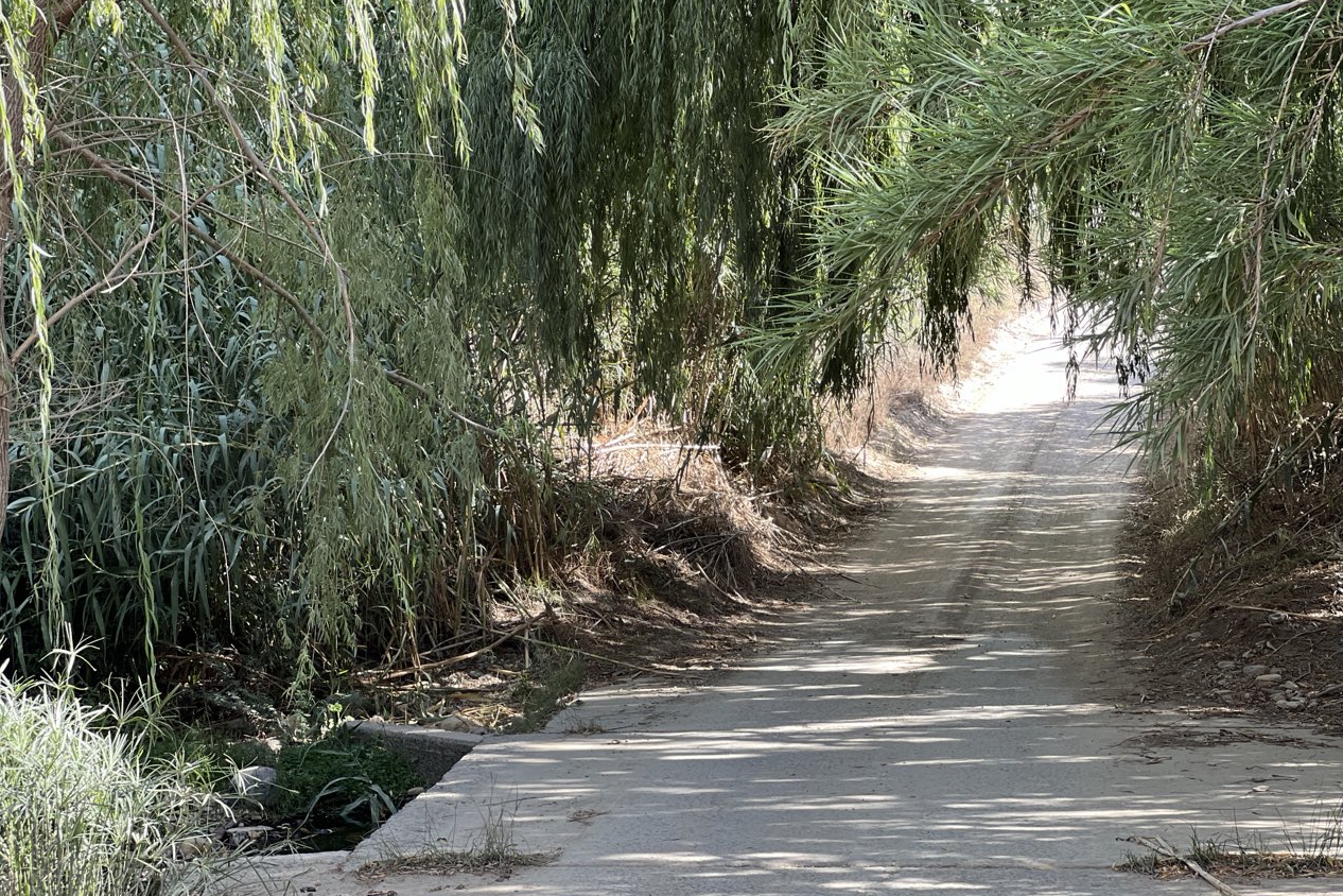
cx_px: 677
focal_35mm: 81
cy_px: 415
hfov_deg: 25.1
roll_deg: +1.4
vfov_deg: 16.9
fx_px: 3022
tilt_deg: -0.7
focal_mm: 9
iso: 50
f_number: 2.8
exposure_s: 1/121
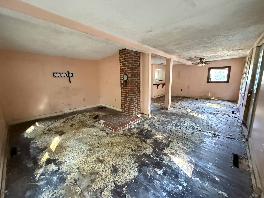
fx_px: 107
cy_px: 99
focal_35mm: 14
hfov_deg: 102.1
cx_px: 132
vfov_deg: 85.7
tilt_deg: -10.7
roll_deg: +0.9
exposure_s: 1/60
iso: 1600
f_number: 2.2
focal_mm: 2.22
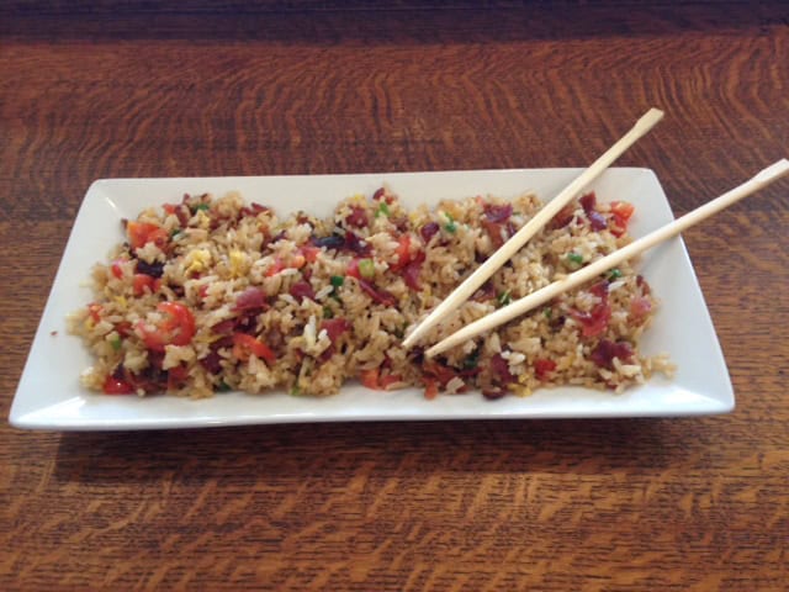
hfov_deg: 55.4
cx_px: 394
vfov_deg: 42.9
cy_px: 296
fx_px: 752
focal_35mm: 33
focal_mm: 4.1
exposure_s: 1/20
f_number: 2.4
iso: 100
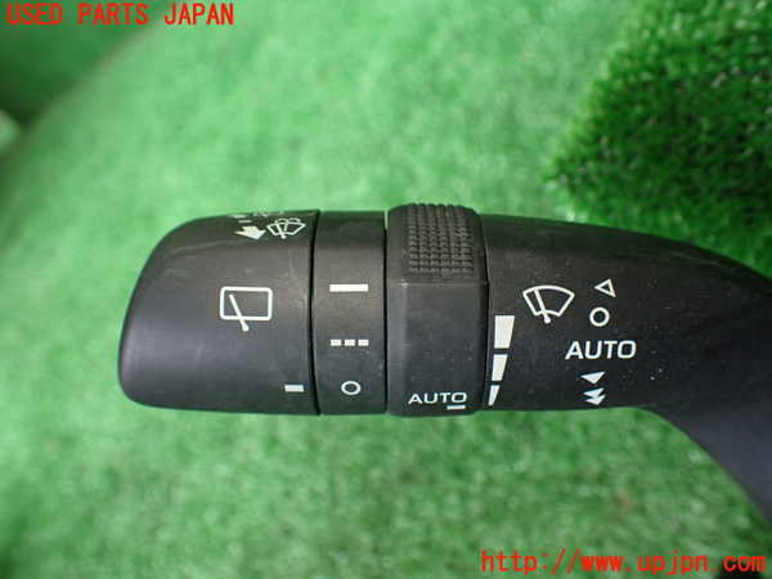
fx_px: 669
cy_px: 290
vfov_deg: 46.8
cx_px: 386
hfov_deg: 60.0
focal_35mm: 30
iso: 320
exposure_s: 1/125
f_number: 2.3
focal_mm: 5.4
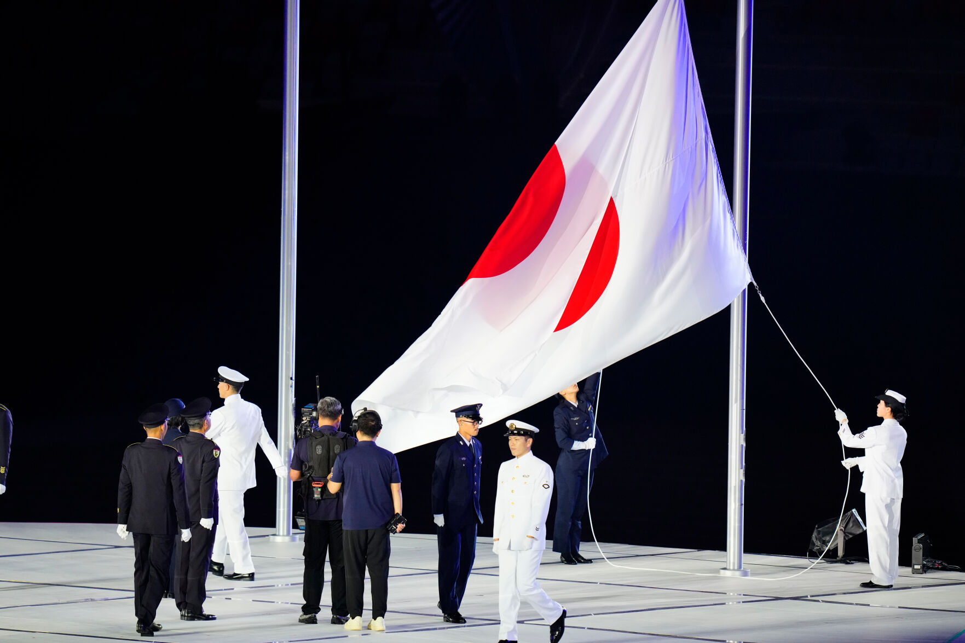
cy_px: 322
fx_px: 10720
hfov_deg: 5.2
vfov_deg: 3.4
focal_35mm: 400
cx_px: 482
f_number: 4
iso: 3200
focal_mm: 400
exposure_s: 1/500
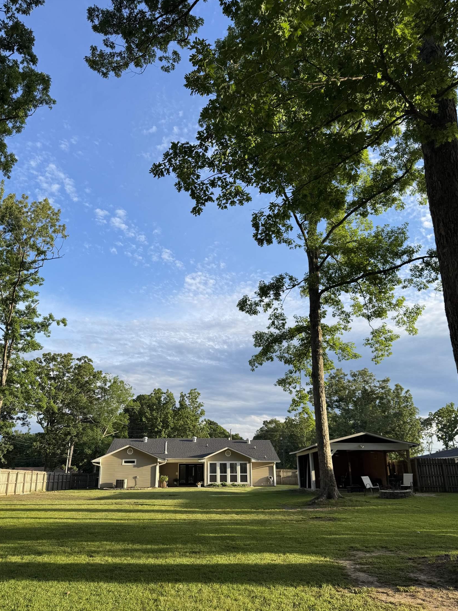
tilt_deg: +19.0
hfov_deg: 54.9
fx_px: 441
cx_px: 223
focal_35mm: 25
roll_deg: +0.4
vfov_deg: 69.4
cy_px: 317
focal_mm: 6.76
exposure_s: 1/1767
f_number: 1.78
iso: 80
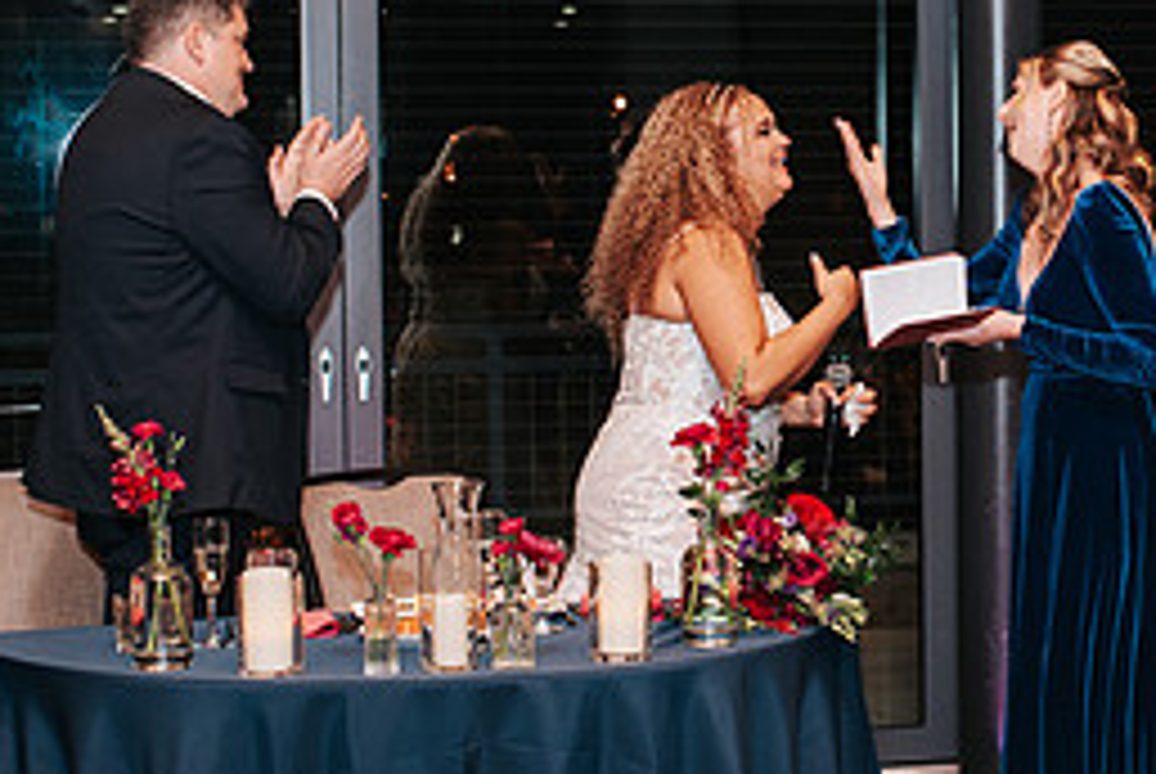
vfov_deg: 15.0
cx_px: 905
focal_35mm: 91
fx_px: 2925
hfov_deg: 22.1
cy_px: 283
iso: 1000
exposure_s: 1/200
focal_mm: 35
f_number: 2.8
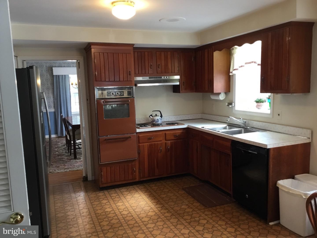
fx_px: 284
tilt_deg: -7.4
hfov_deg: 58.4
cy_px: 119
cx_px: 158
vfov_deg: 45.4
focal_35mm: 31
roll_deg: +1.6
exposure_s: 1/30
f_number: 2.4
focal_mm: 3.3
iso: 100
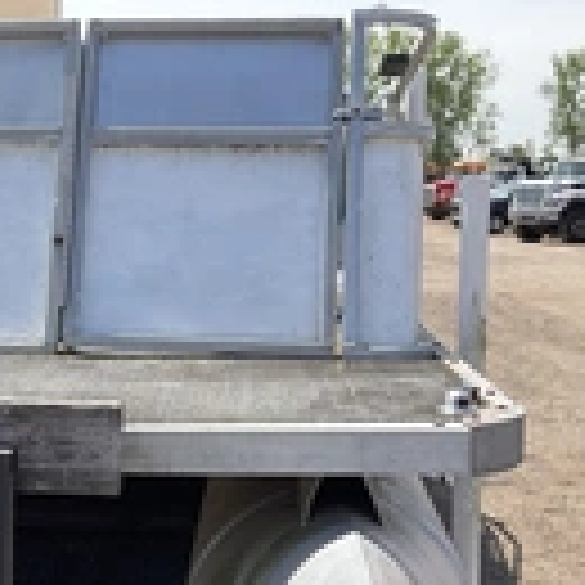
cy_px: 405
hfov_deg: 21.2
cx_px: 9
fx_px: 1510
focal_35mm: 79
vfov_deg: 21.8
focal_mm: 3
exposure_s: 1/1311
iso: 25
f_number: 1.8
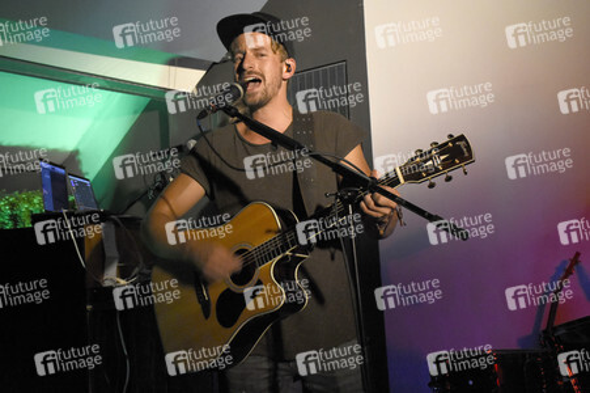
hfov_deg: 41.1
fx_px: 786
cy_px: 196
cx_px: 295
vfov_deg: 28.0
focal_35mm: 48
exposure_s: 1/80
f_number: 6.3
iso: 3200
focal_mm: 32
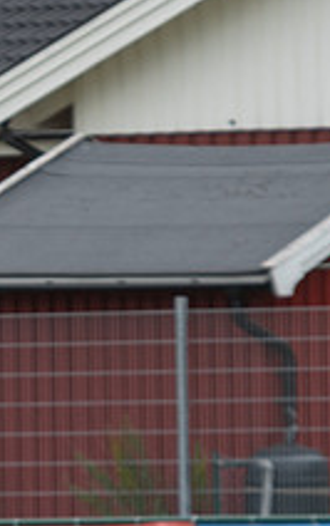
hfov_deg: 1.2
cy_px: 423
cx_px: -144
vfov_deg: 1.9
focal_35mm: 1114
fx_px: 15987
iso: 320
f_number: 3.2
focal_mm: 200
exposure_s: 1/1250
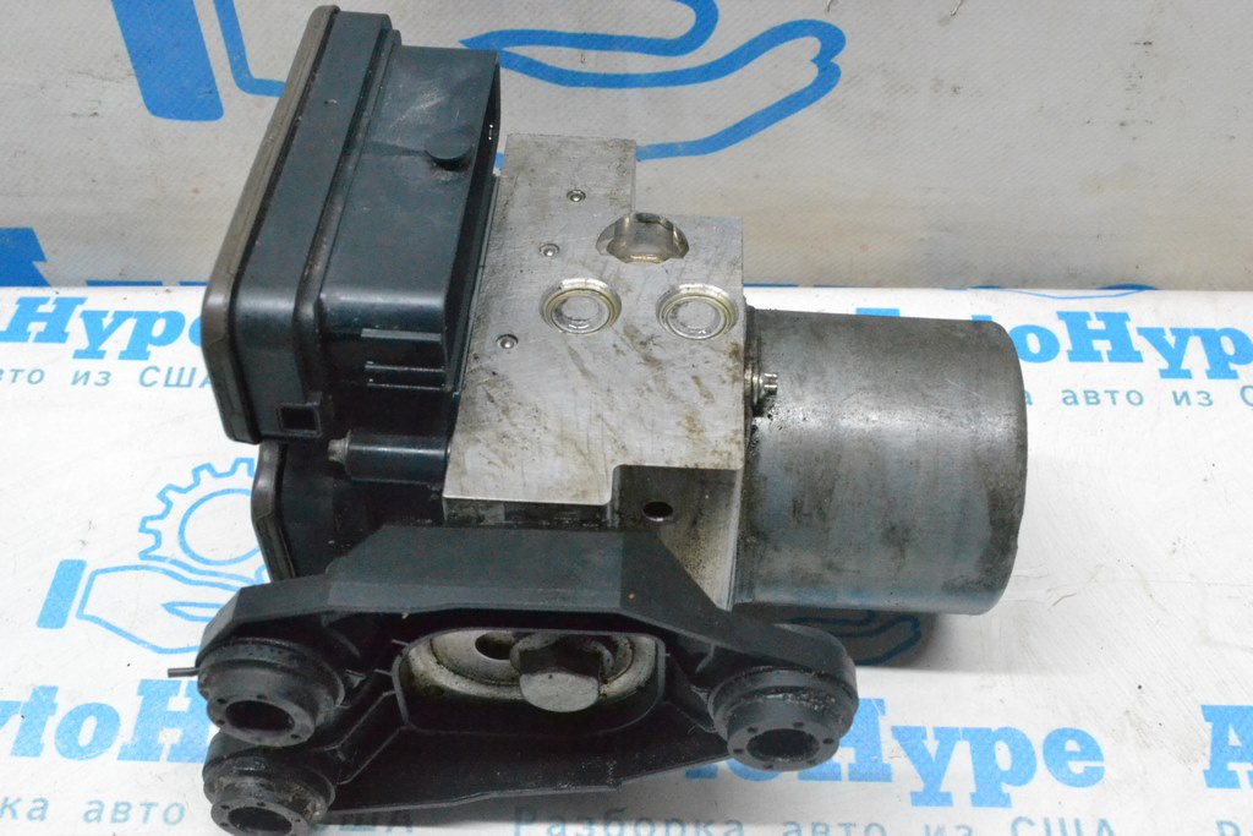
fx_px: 1358
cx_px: 626
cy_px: 418
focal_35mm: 39
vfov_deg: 34.2
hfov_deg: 49.5
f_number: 10
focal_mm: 26
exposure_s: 1/125
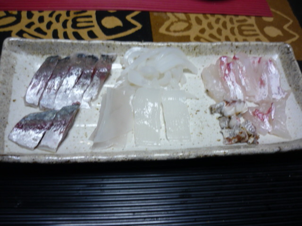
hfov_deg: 55.4
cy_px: 113
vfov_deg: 42.9
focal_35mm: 33
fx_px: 288
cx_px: 151
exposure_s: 1/30
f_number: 2.8
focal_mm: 5.5
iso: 100
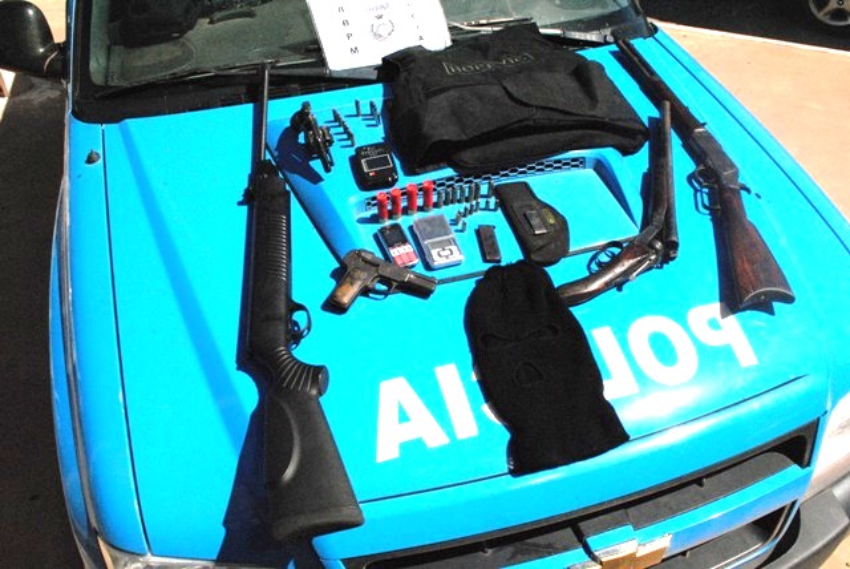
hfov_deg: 57.2
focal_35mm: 33
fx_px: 780
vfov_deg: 40.0
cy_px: 284
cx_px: 425
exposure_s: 1/1250
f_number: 18
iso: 1600
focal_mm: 22
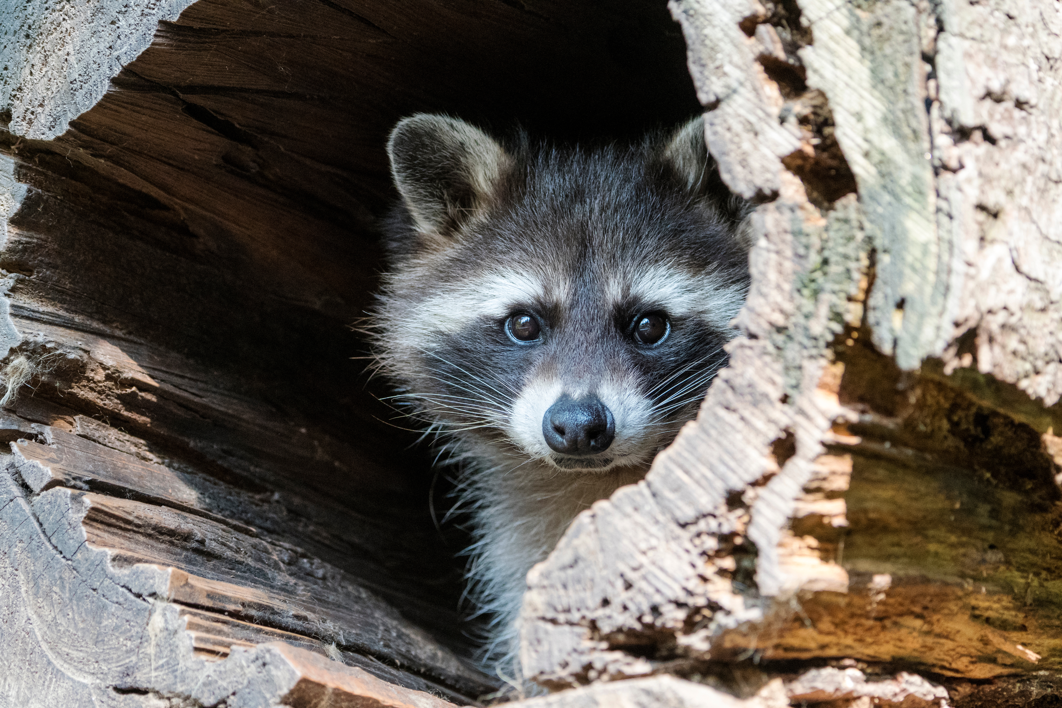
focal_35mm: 330
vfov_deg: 4.2
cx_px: 531
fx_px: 9734
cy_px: 354
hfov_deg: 6.2
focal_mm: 220
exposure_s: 1/400
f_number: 5.6
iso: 3200
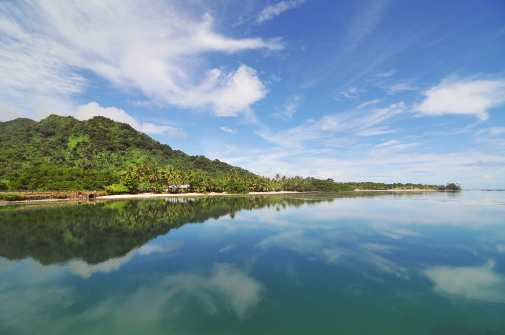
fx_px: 231
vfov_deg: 71.9
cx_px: 252
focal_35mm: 16
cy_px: 168
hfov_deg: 95.1
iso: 200
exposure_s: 1/2000
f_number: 5.6
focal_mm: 11
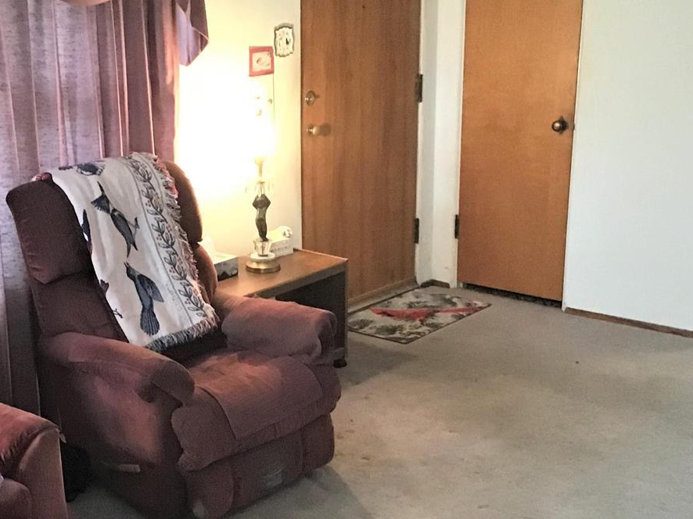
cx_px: 230
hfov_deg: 34.0
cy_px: 319
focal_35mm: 56
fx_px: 1121
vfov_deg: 26.0
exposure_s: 1/20
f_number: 2.4
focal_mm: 3.3
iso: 200
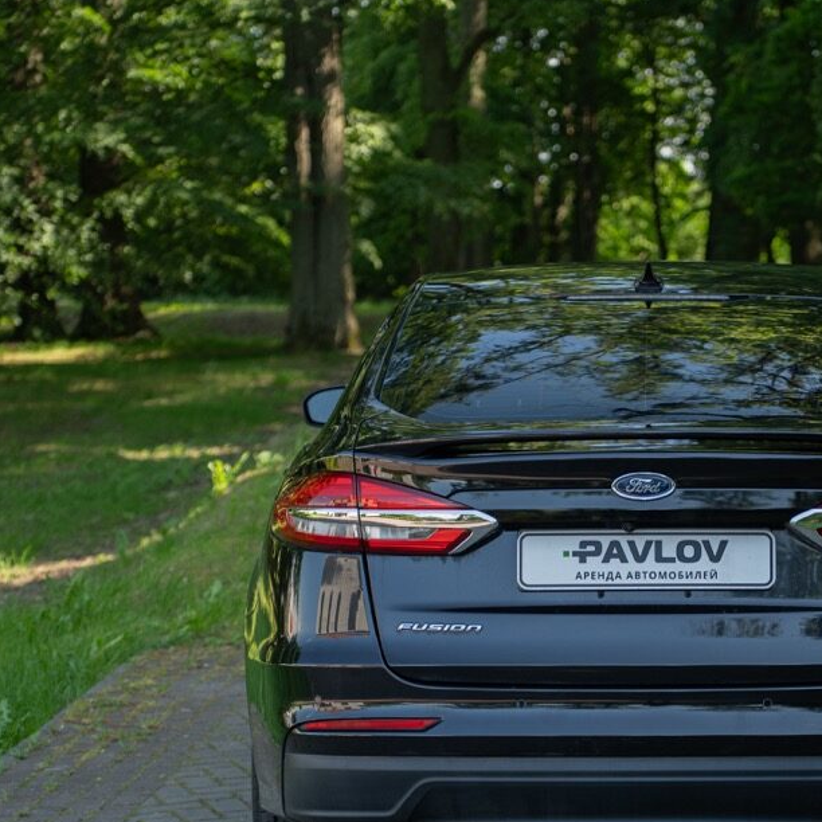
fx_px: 3009
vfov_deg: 15.5
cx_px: 639
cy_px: 566
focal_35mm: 112
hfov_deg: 15.5
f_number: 3.2
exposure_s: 1/125
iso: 100
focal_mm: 63
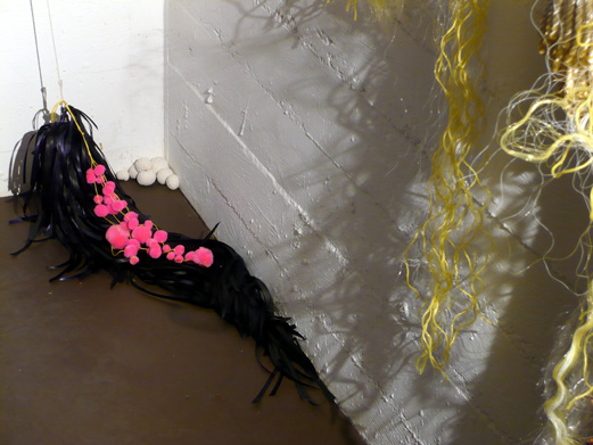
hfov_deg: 19.1
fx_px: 1765
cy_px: 222
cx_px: 296
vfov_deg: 14.4
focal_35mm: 103
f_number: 4.9
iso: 200
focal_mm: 17
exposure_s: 1
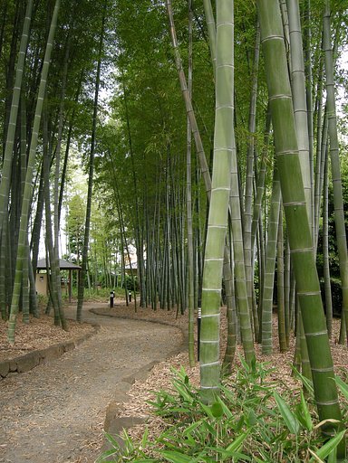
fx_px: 483
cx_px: 174
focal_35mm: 36
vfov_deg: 51.4
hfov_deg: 39.7
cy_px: 232
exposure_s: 1/54.5
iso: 64
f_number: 3.8
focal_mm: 7.5
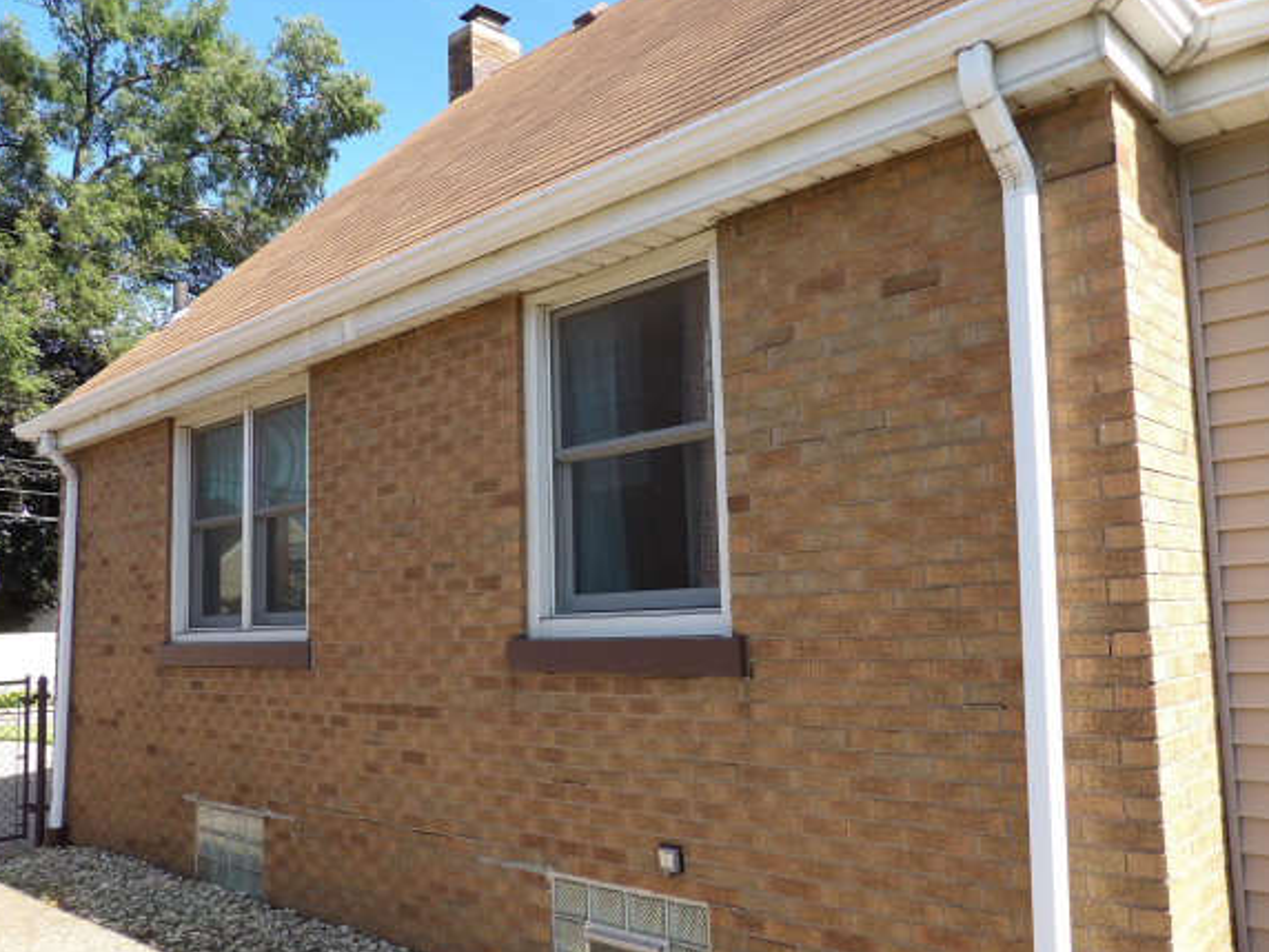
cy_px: 521
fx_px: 1026
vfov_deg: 49.7
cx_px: 709
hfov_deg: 63.2
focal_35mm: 28
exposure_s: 1/335
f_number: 3.2
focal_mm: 4.3
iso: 100
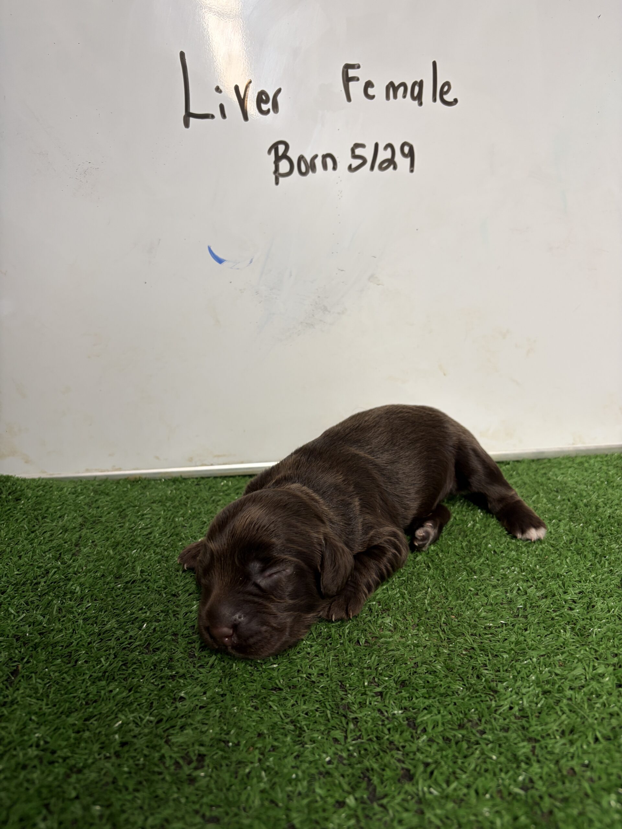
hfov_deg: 53.1
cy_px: 414
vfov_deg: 67.3
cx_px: 311
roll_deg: +0.7
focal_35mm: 26
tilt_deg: -18.0
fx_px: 623
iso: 100
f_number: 1.6
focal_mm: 5.96
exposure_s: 1/60
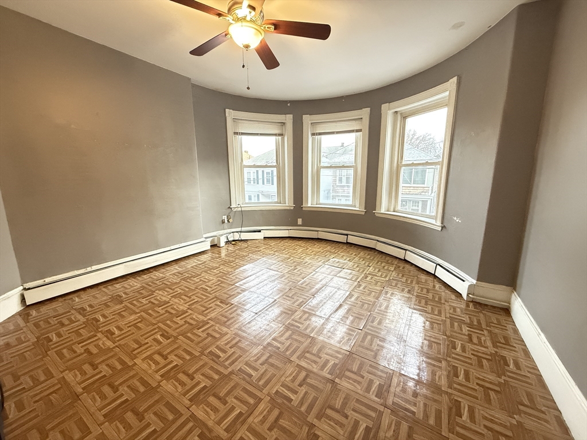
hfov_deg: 102.1
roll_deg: +0.0
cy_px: 220
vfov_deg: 85.7
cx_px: 294
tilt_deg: -10.3
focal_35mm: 14
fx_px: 237
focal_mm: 2.22
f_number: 2.2
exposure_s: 1/60
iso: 1000
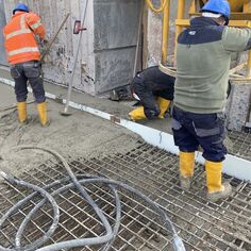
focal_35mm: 35
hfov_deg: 47.2
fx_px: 287
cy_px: 110
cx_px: 114
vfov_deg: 47.1
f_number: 1.8
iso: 32
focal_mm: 4.25
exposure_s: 1/444
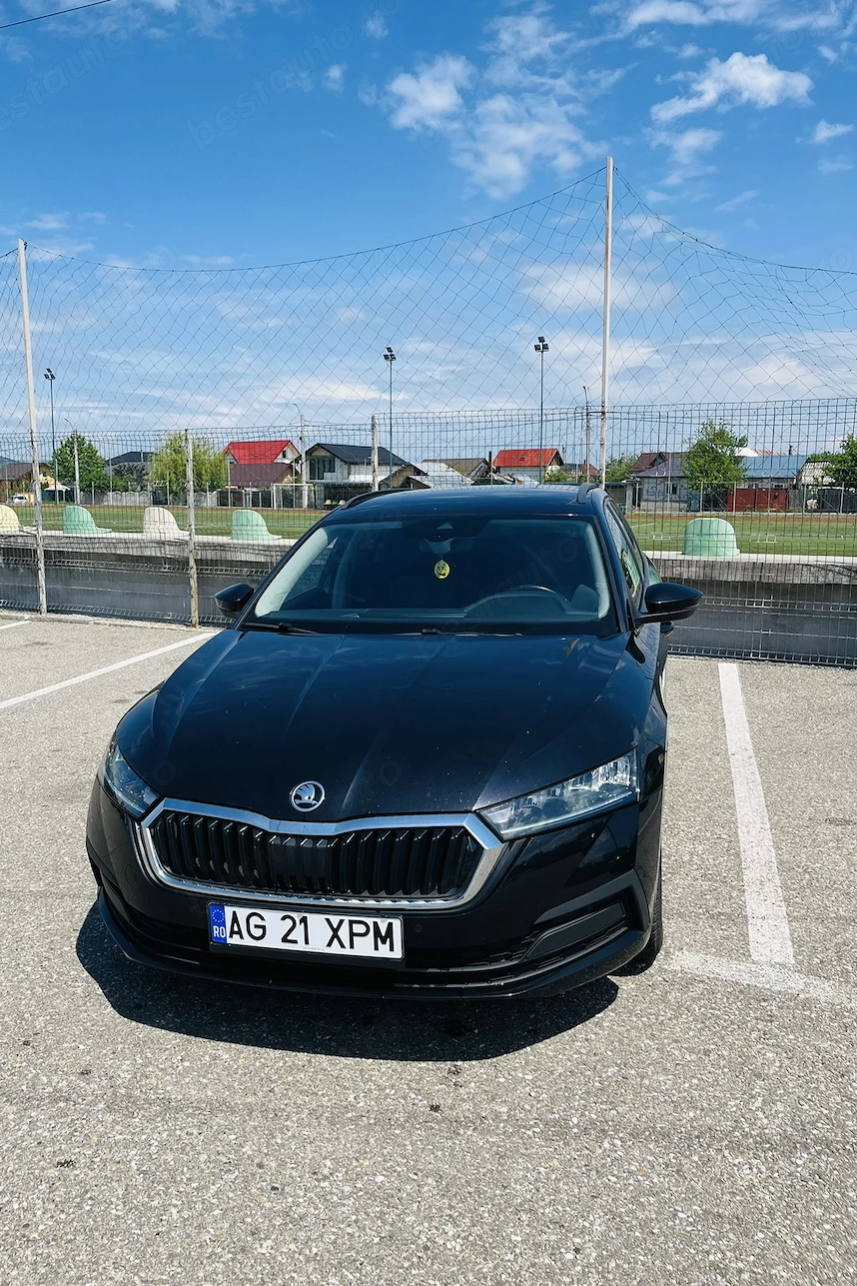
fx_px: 1000
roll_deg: +0.5
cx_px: 410
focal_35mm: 28
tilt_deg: -8.9
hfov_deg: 46.4
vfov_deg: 65.5
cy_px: 634
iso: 50
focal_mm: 5.1
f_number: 1.6
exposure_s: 1/4016
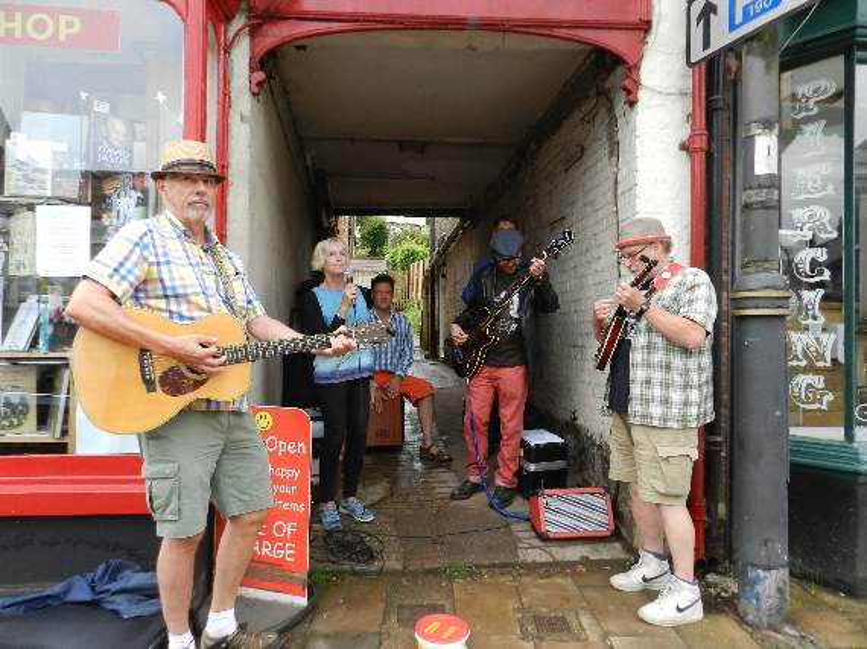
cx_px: 434
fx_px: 576
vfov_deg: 58.8
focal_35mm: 23
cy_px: 324
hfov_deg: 73.9
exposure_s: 1/320
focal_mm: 4
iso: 160
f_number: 3.4
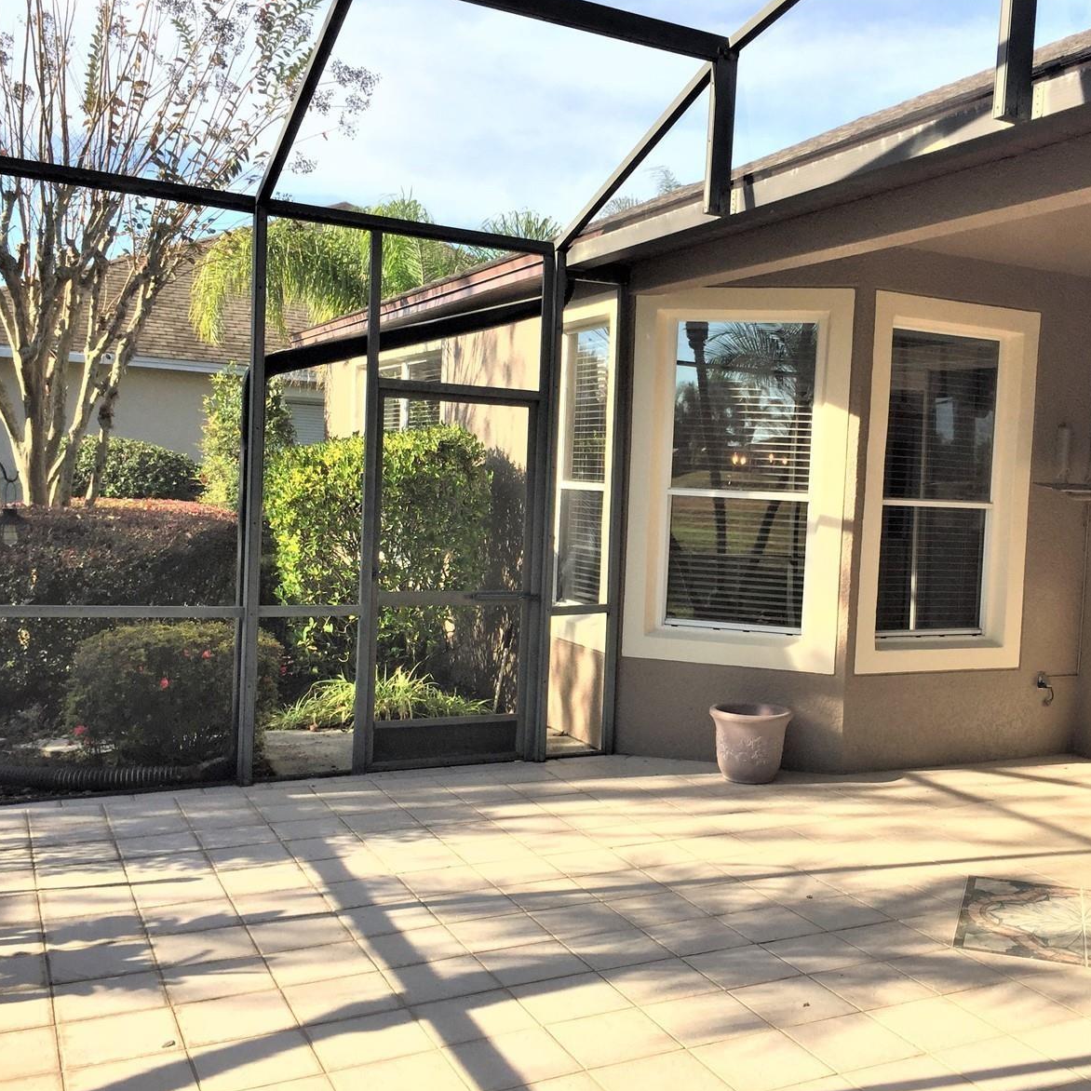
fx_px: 1248
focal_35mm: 35
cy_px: 550
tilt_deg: -2.7
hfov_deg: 46.7
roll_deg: -3.0
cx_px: 694
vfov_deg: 47.2
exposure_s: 1/807
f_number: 2.2
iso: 32
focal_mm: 4.15
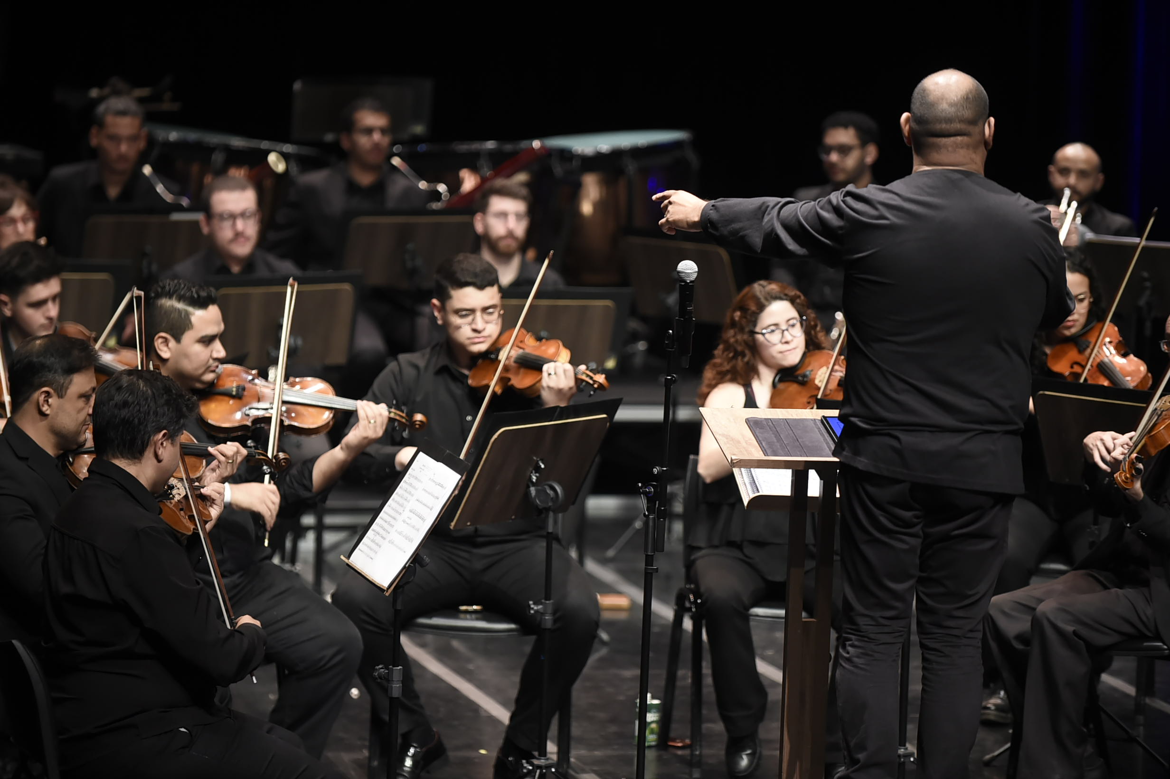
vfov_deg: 8.6
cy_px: 390
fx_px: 5197
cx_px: 585
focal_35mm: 160
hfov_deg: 12.8
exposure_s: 1/160
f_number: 2.8
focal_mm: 160
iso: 3200
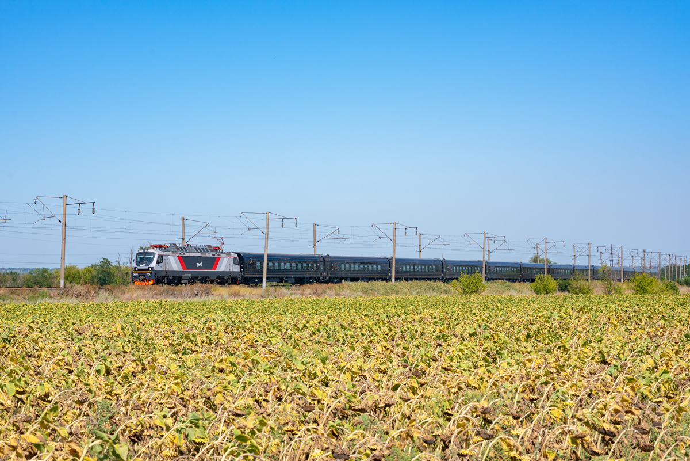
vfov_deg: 16.1
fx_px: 1630
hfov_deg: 23.9
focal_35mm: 85
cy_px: 230
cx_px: 345
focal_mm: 85
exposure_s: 1/500
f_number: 10
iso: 200
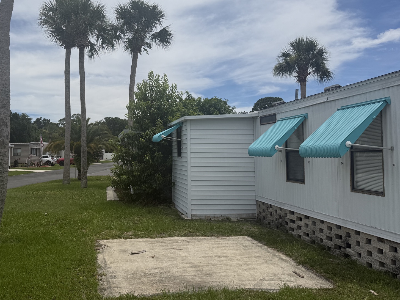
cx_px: 141
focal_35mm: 33
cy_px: 136
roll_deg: +0.2
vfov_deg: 42.9
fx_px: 381
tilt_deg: +3.6
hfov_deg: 54.5
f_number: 1.78
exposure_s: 1/10309
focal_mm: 6.76
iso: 80
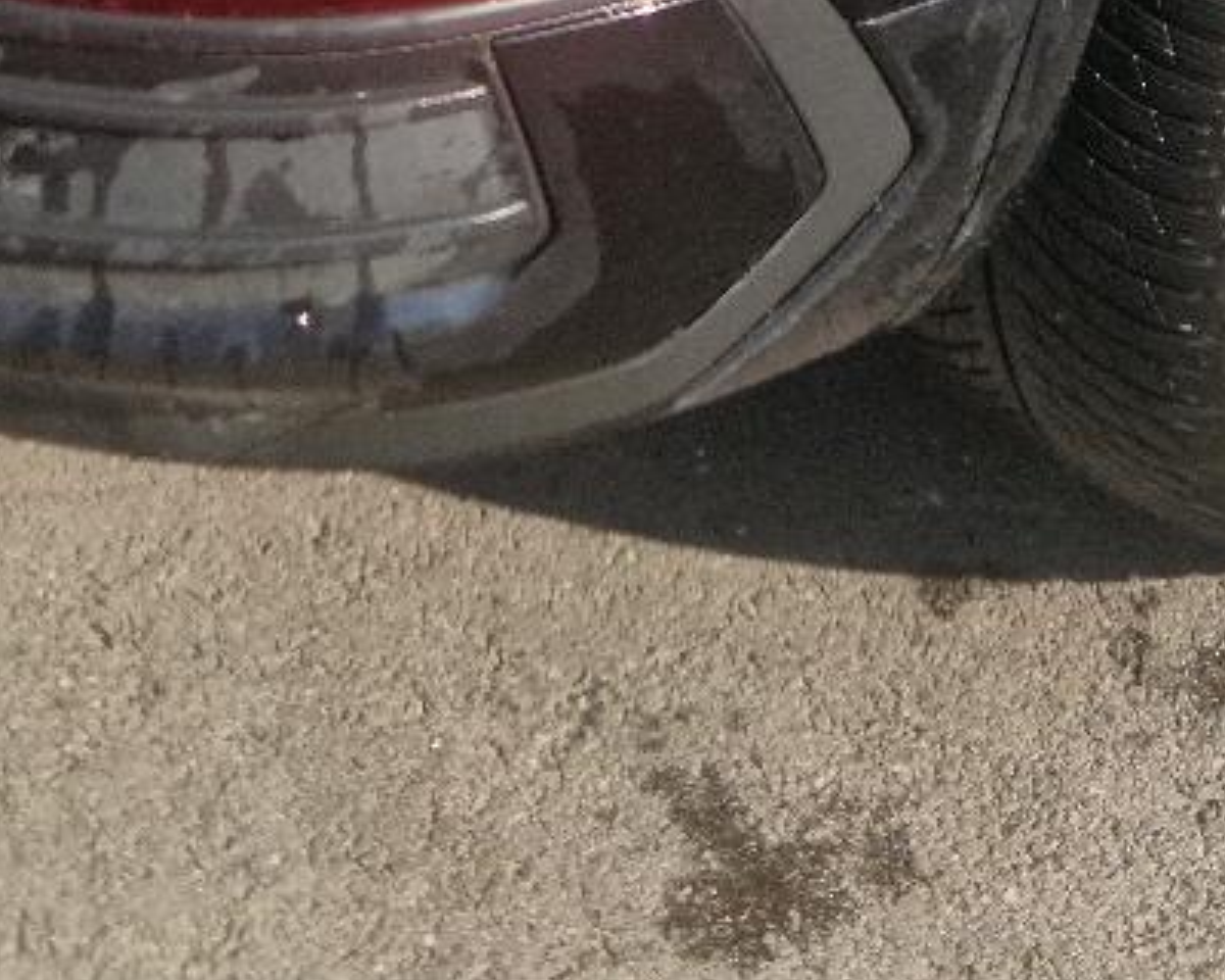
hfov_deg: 18.9
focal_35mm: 101
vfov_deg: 12.9
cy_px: -1078
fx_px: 3662
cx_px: 876
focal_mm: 5.4
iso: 50
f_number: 1.8
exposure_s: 1/769
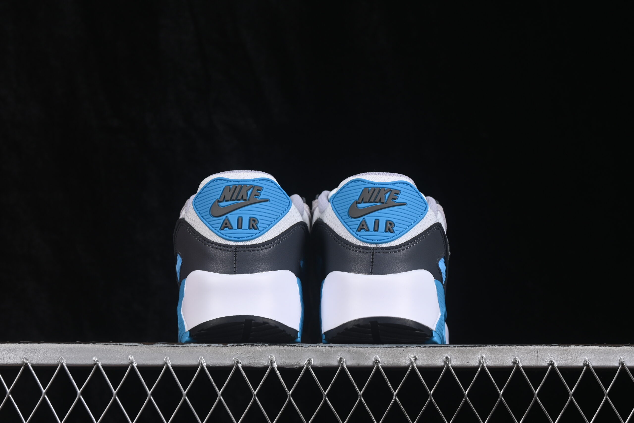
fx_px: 1321
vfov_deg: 18.2
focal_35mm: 75
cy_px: 212
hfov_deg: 27.0
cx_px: 317
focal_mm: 50
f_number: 8
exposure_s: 1/80
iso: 160
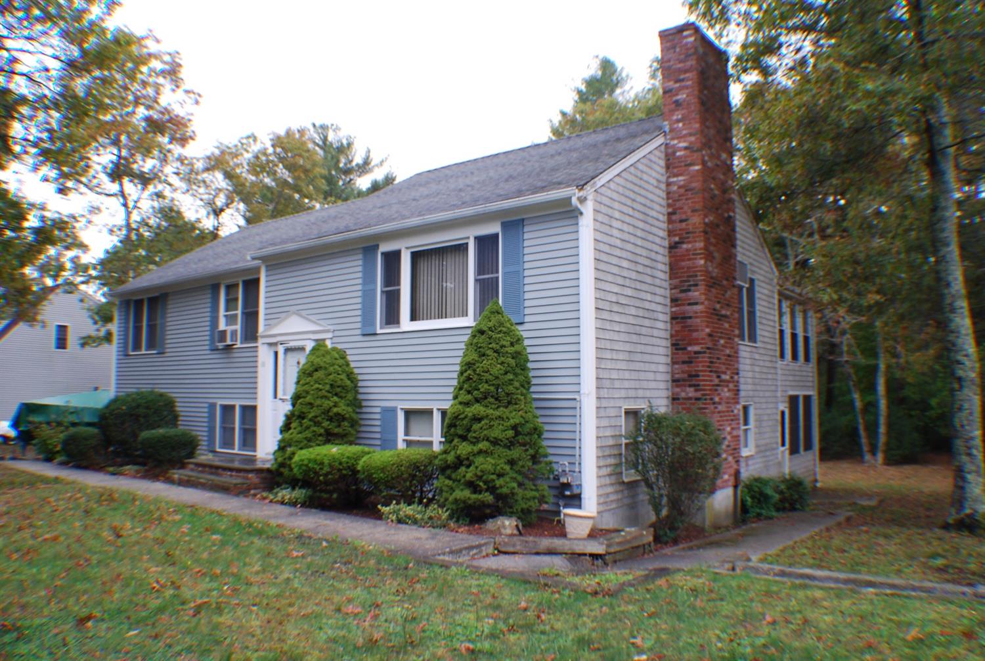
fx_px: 946
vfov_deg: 38.5
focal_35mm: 34
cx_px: 492
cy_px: 330
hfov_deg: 55.0
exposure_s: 1/30
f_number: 3.8
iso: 250
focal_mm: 23
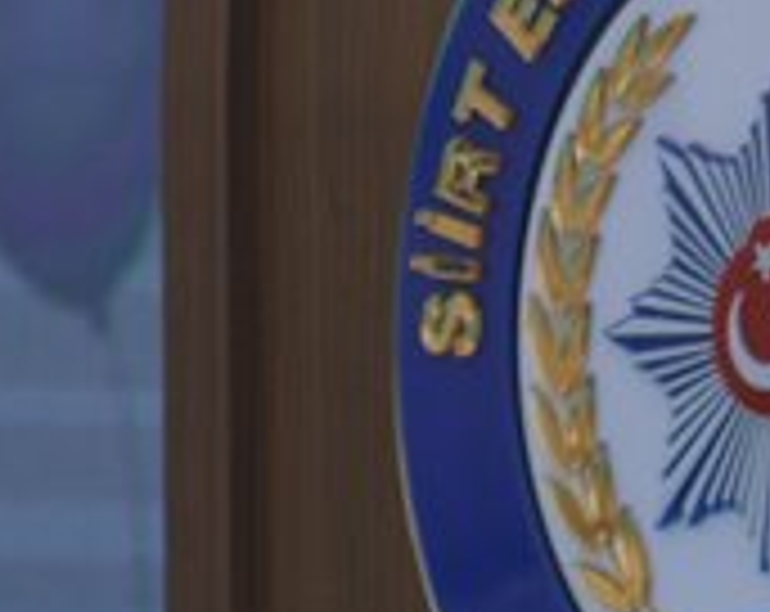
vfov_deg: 2.5
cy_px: -909
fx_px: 14091
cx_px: 1108
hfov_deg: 3.1
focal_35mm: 620
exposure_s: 1/200
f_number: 5.6
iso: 100
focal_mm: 55
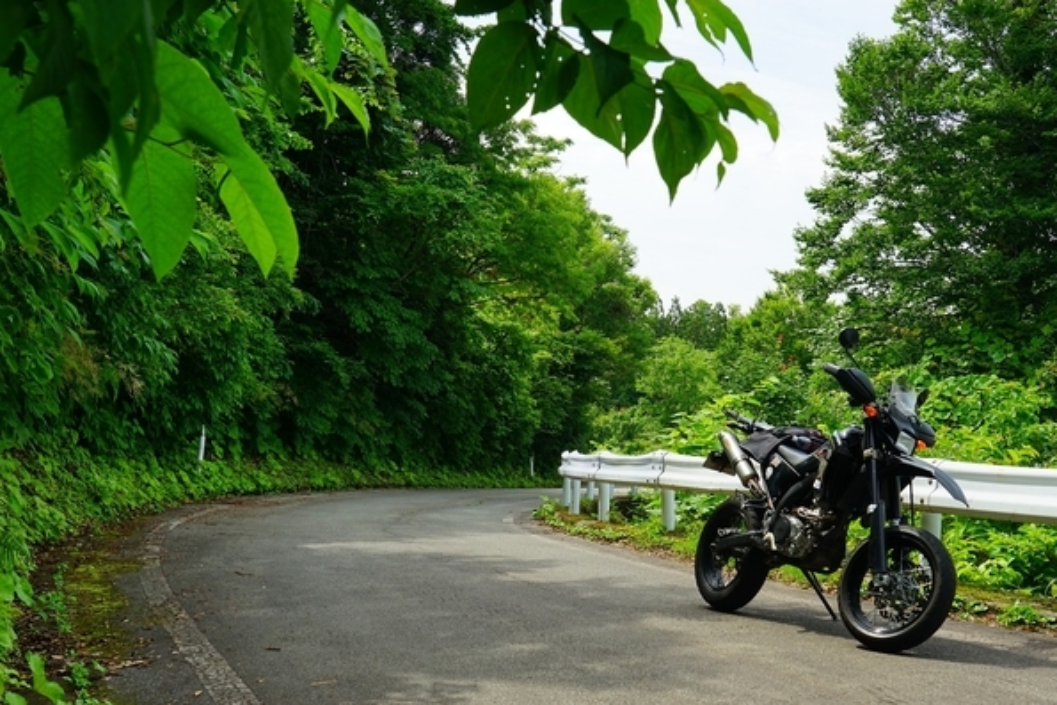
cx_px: 540
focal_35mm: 43
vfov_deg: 31.2
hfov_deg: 45.4
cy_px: 339
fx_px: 1263
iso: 100
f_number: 9
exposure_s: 1/125
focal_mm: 32
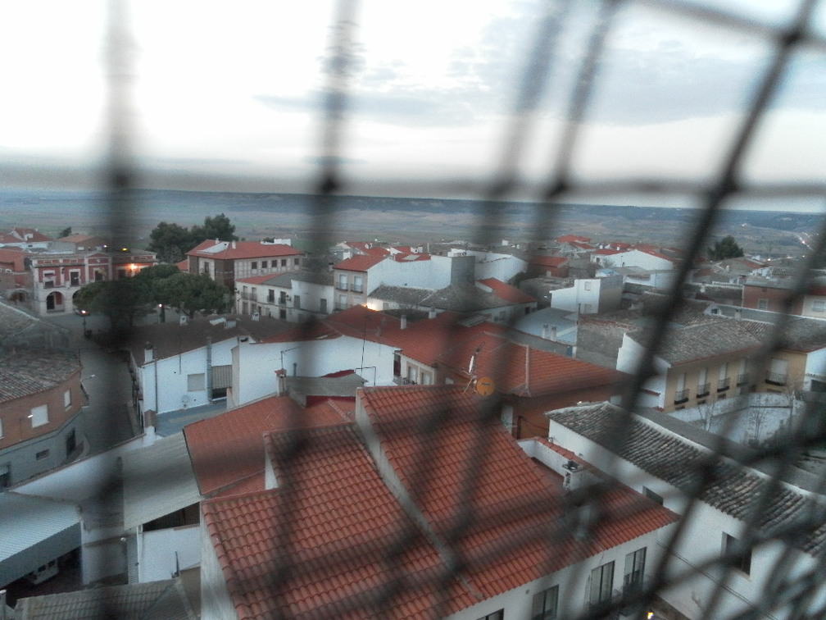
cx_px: 413
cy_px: 310
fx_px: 668
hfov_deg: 63.4
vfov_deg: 49.7
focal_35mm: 28
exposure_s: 1/50
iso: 320
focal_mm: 4.9
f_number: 3.2
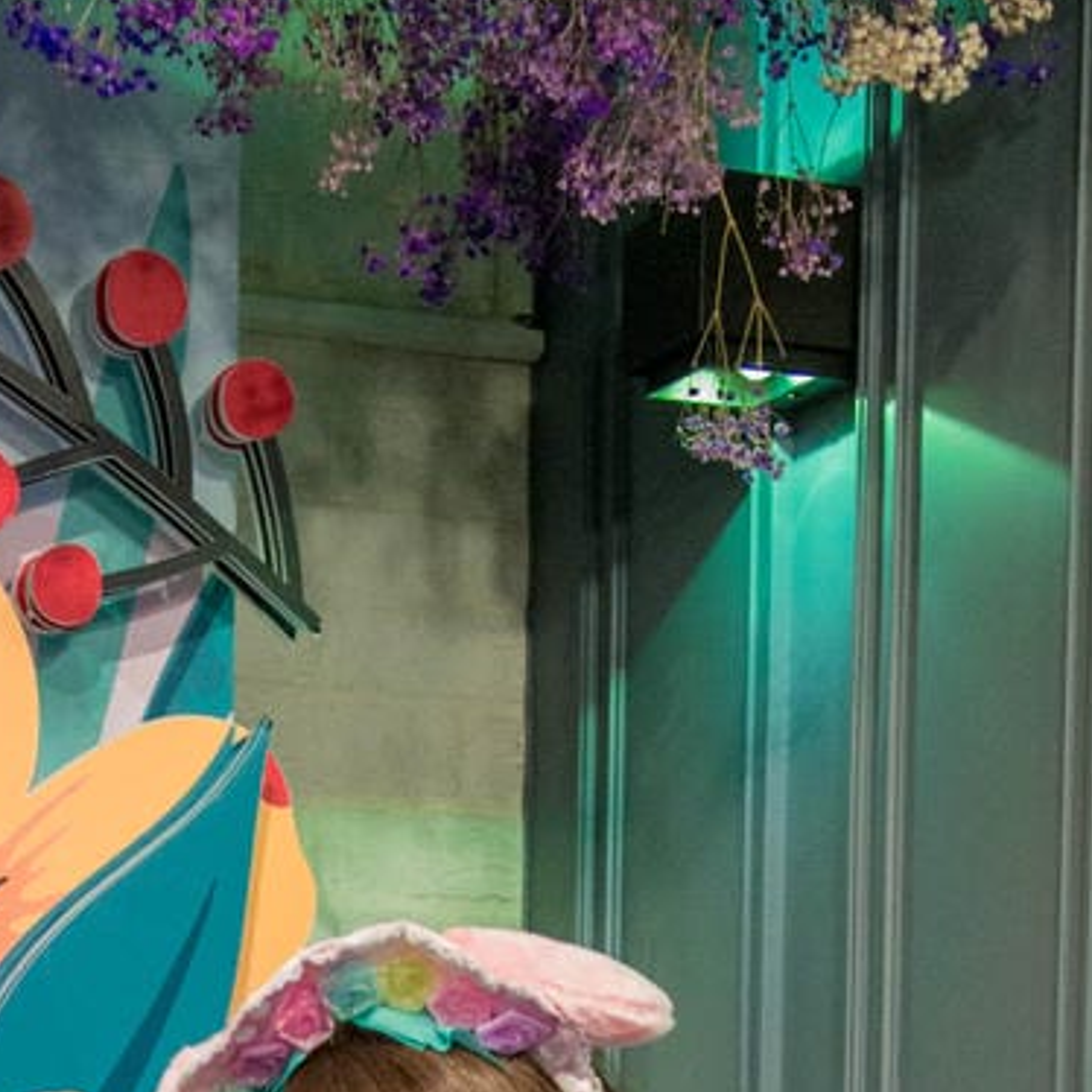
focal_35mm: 139
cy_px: 2161
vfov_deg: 11.4
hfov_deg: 12.5
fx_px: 4961
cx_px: 166
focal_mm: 34
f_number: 4.5
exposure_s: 1/100
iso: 2500
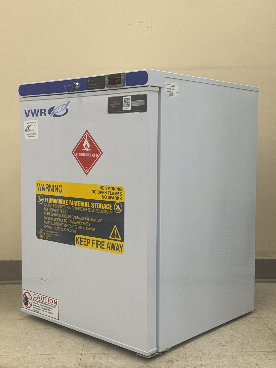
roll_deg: +0.0
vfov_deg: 39.7
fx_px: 510
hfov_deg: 30.3
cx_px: 138
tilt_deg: -4.4
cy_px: 184
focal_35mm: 48
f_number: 1.78
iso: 64
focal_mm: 6.76
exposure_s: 1/120
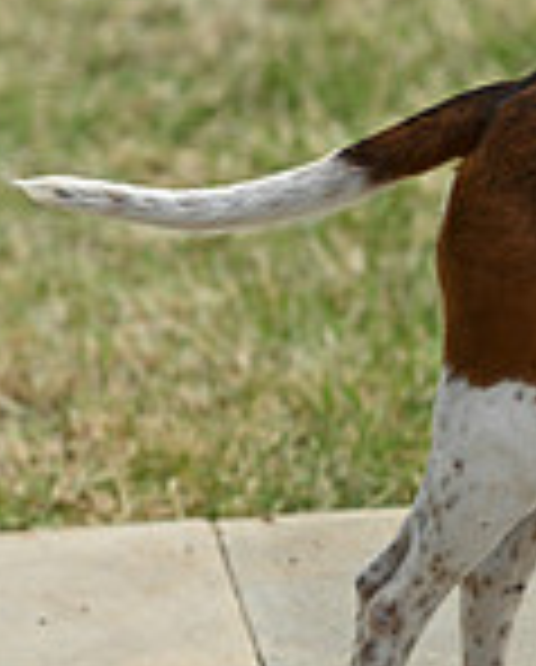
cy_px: 151
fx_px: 9805
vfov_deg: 3.9
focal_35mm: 496
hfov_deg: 3.1
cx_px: 1018
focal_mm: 135
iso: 140
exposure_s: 1/1000
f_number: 4.5
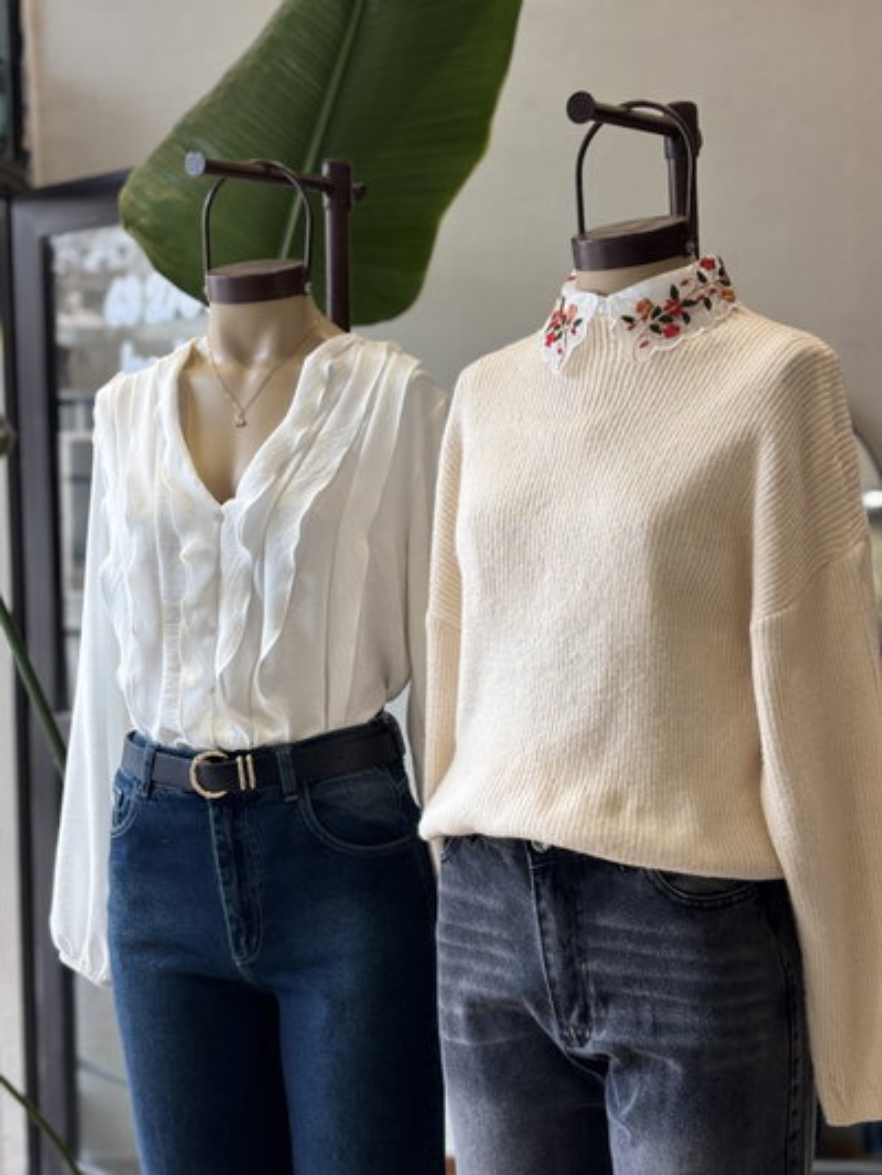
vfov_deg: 36.8
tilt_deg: -4.5
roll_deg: +0.7
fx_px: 1766
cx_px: 441
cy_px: 588
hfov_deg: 28.0
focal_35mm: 52
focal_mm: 5.96
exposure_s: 1/141
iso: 40
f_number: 1.6
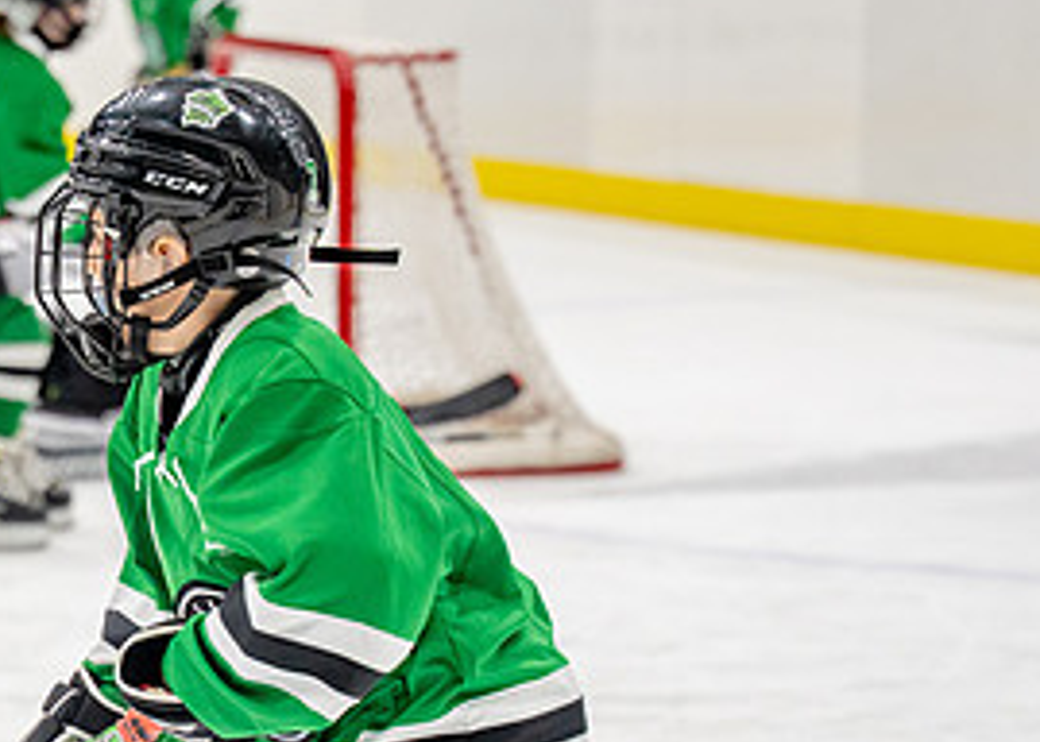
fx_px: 6113
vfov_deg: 6.9
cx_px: 39
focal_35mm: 207
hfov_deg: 9.7
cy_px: 661
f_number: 2.8
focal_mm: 70
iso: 1000
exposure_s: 1/1000
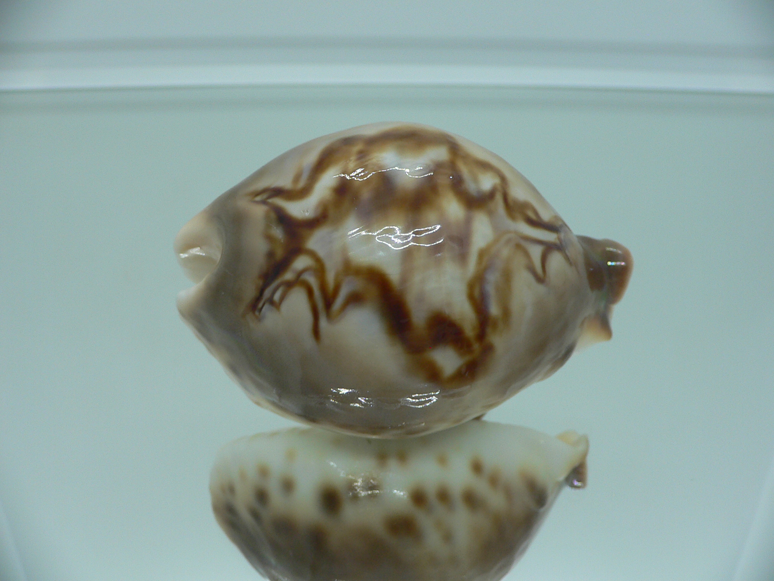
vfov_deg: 40.7
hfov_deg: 52.6
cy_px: 290
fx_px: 783
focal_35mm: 35
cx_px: 387
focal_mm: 4.6
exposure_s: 1/60
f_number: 2.8
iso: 80
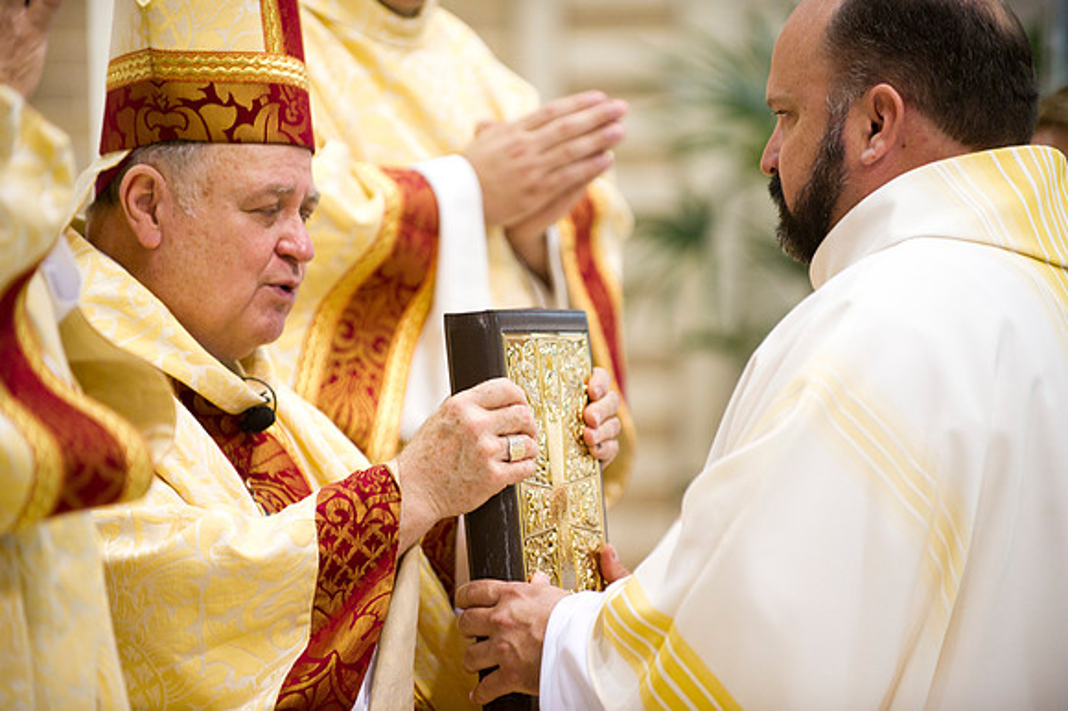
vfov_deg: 7.2
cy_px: 356
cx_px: 534
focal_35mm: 190
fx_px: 5633
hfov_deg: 10.8
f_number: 2.8
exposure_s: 1/100
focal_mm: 190
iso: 2000
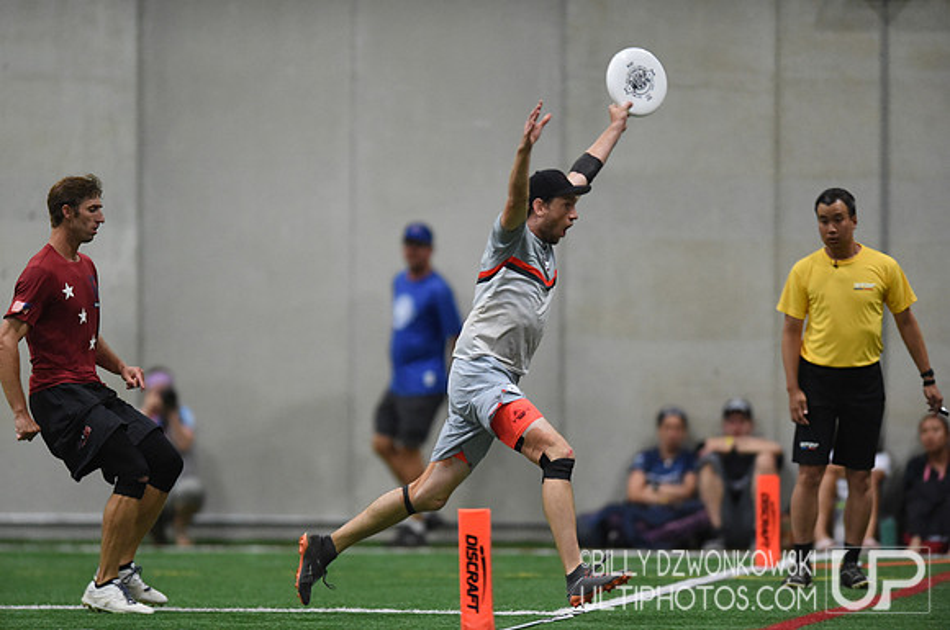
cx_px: 475
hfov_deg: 5.2
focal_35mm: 400
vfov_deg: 3.4
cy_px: 315
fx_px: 10541
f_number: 2.8
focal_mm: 400
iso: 10000
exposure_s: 1/500
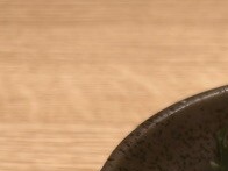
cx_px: 297
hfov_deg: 20.9
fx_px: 560
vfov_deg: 16.4
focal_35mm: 85
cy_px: 221
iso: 50
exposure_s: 1/450
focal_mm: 5.7
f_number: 1.5
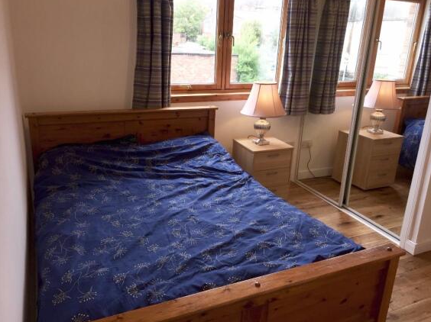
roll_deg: -2.6
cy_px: 159
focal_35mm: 30
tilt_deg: -19.4
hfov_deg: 60.0
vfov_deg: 46.7
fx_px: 373
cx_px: 220
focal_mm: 4.15
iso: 32
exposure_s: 1/37
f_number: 2.2
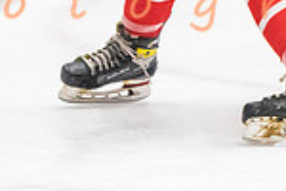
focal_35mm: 750
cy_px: -105
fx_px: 5958
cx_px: 320
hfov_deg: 2.7
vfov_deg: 1.8
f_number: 2.8
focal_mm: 135
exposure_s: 1/800
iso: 4000
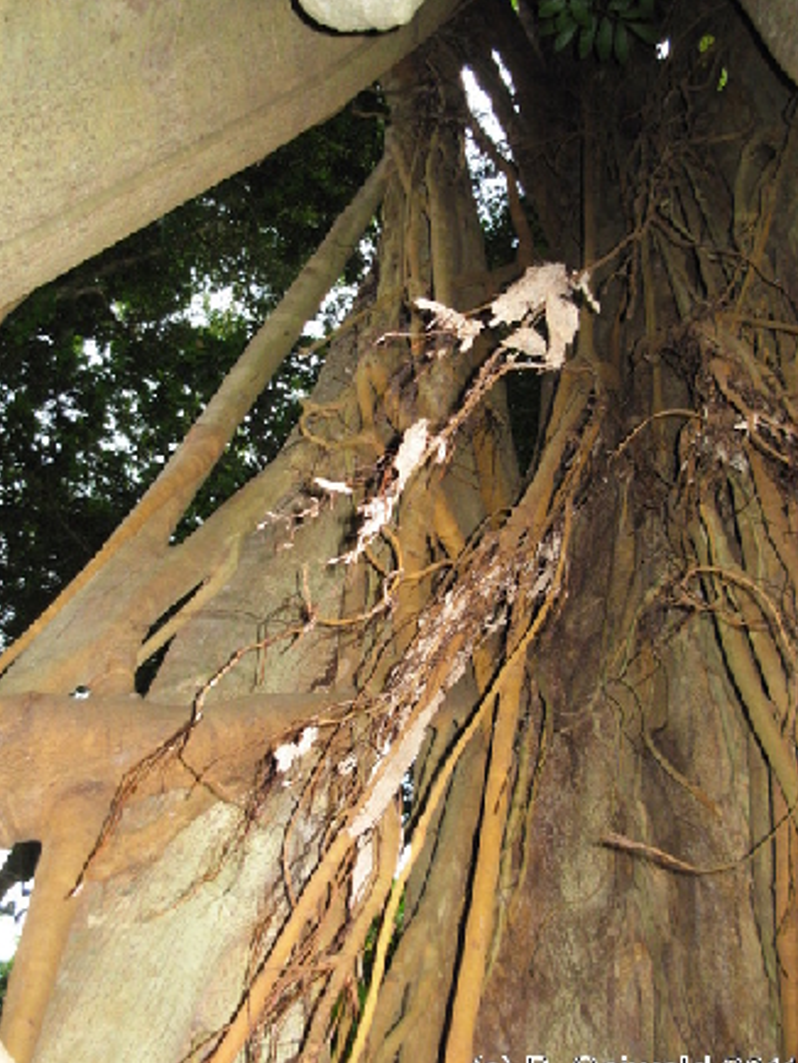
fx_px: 1290
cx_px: 365
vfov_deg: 44.8
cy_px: 507
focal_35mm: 42
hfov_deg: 34.4
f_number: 2.9
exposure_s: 1/117
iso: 291
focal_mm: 6.3
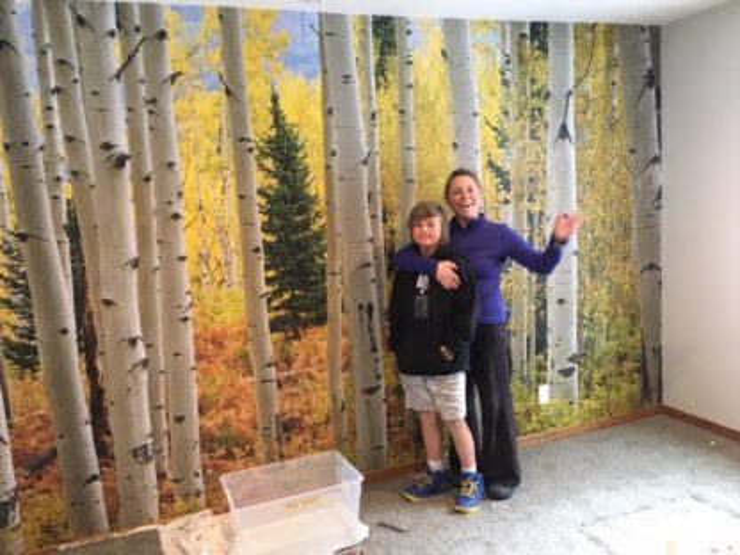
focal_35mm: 29
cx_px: 370
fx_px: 620
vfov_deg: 48.2
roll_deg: +2.7
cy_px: 278
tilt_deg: -6.7
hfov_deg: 61.7
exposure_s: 1/20
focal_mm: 4.15
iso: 200
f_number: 2.2
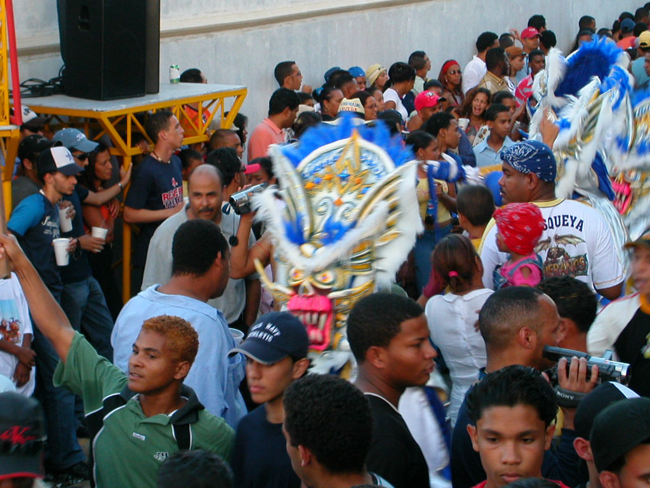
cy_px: 244
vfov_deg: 13.3
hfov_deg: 17.7
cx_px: 325
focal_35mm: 111
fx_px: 2084
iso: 100
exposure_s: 1/38.9
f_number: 4.8
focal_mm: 16.8
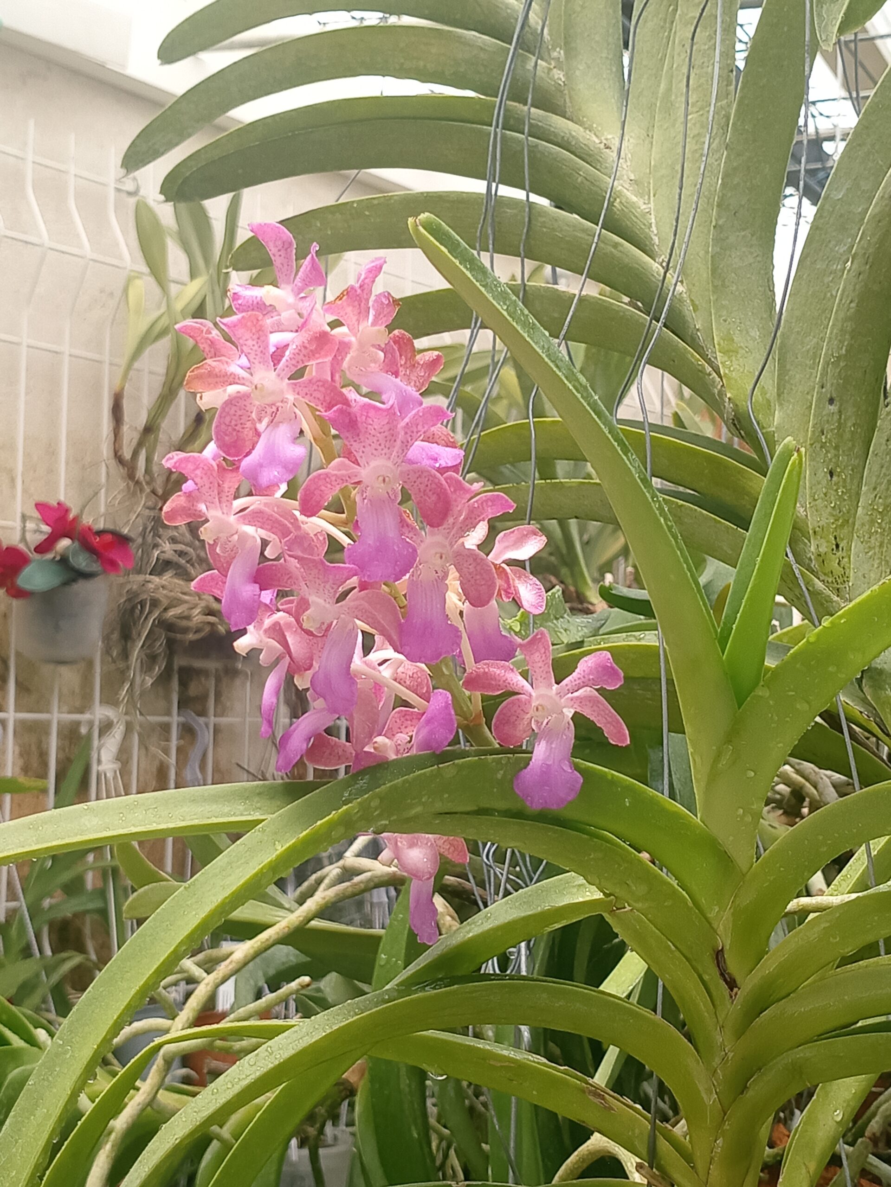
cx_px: 446
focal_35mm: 52
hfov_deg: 28.0
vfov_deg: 36.8
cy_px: 594
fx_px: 1785
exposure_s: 1/173
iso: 110
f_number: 1.8
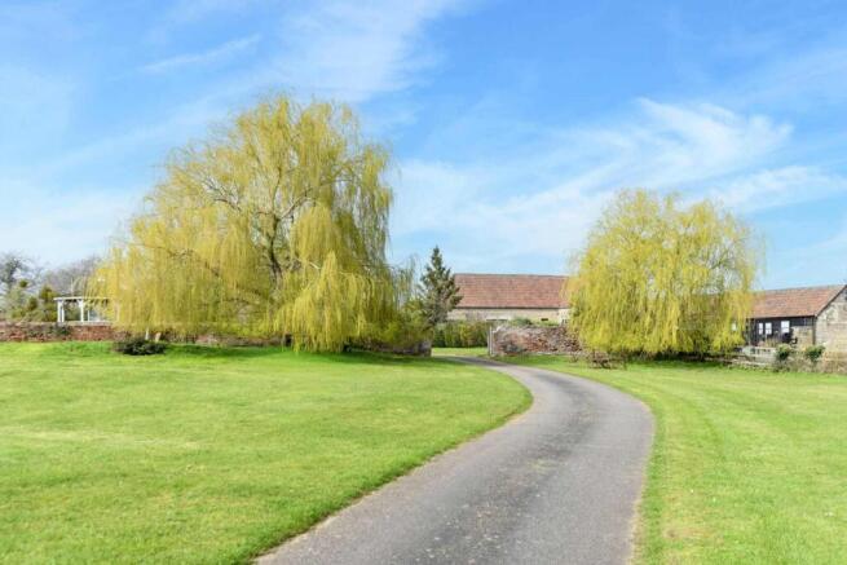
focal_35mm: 32
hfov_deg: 58.7
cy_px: 282
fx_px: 753
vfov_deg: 41.1
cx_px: 424
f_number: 6.3
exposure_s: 1/800
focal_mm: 32
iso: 320
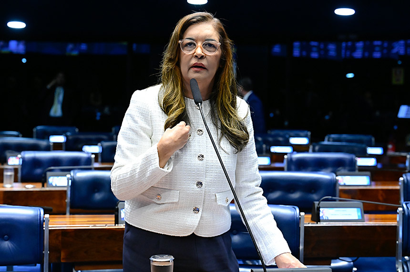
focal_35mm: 70
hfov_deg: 28.9
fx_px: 796
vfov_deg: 19.4
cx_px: 205
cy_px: 136
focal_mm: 70
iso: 6400
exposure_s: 1/200
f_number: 5
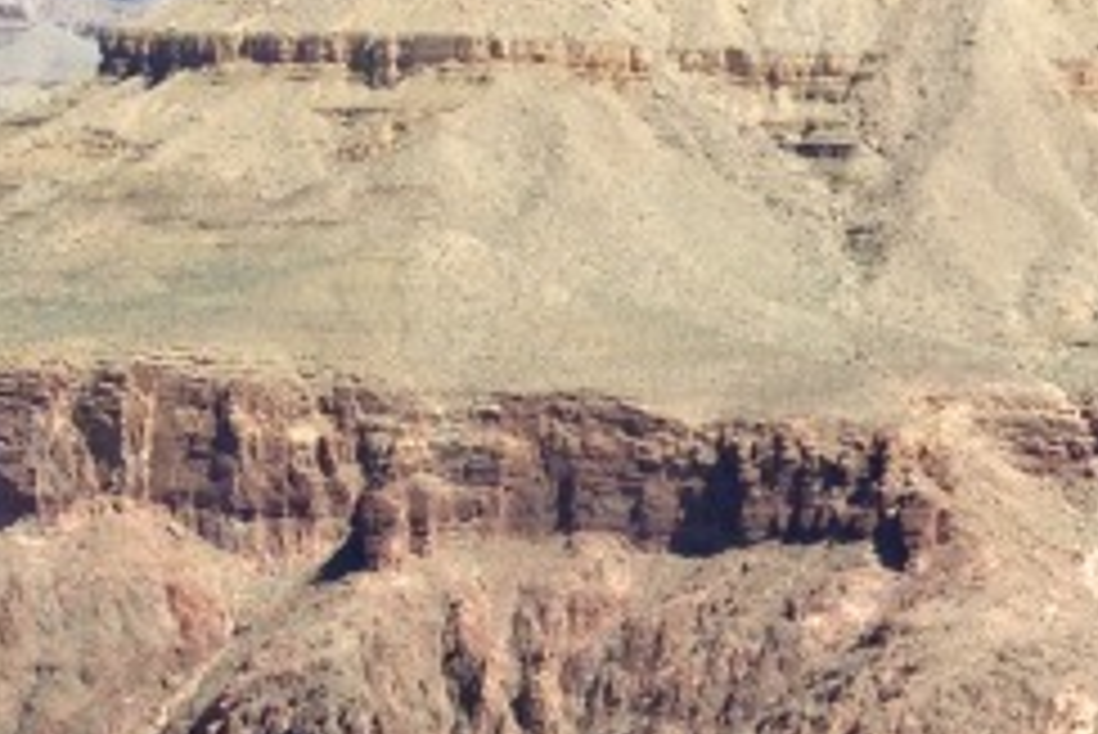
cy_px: 1063
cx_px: 1404
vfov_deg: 9.3
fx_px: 4394
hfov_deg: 13.7
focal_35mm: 144
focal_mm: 4.12
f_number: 2.4
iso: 50
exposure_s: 1/1085
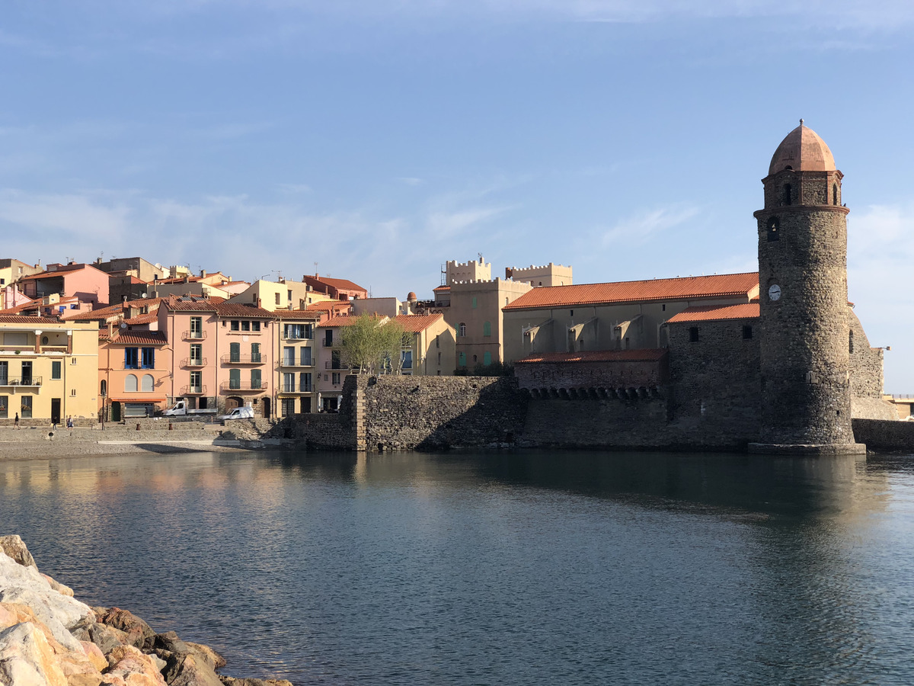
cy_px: 343
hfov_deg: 36.8
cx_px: 457
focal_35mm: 52
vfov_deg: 28.0
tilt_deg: +4.0
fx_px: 1373
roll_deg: +0.9
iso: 16
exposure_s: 1/1021
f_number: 2.4
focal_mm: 6
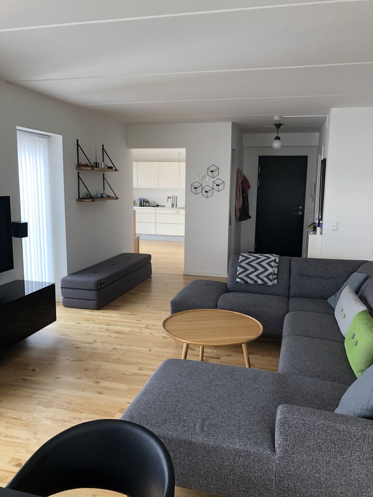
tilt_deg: -9.6
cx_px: 186
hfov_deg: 49.8
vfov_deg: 63.4
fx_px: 402
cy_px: 248
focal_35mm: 28
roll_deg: -0.3
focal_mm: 4
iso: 64
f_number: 1.8
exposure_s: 1/120
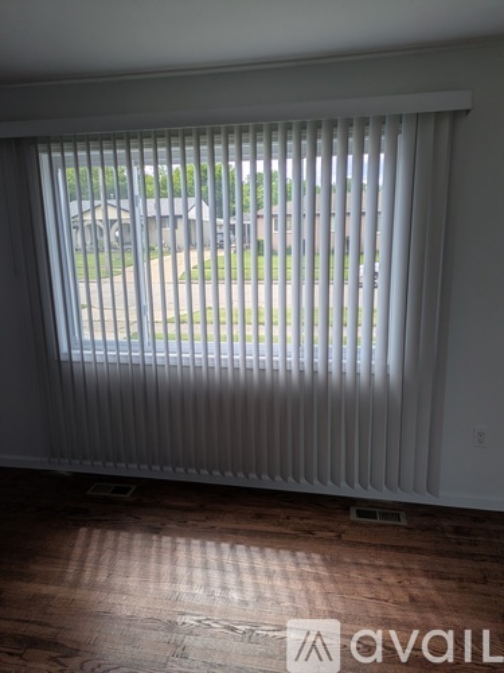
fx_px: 485
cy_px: 336
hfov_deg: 54.9
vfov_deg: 69.4
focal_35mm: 25
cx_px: 252
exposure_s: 1/444
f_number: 1.89
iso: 45
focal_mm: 5.43
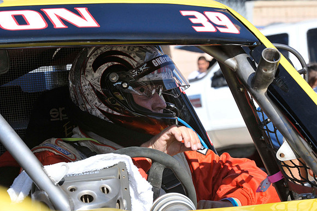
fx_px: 1232
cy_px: 106
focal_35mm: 140
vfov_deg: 9.8
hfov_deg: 14.7
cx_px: 158
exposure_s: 1/800
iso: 1600
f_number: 14
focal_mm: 140
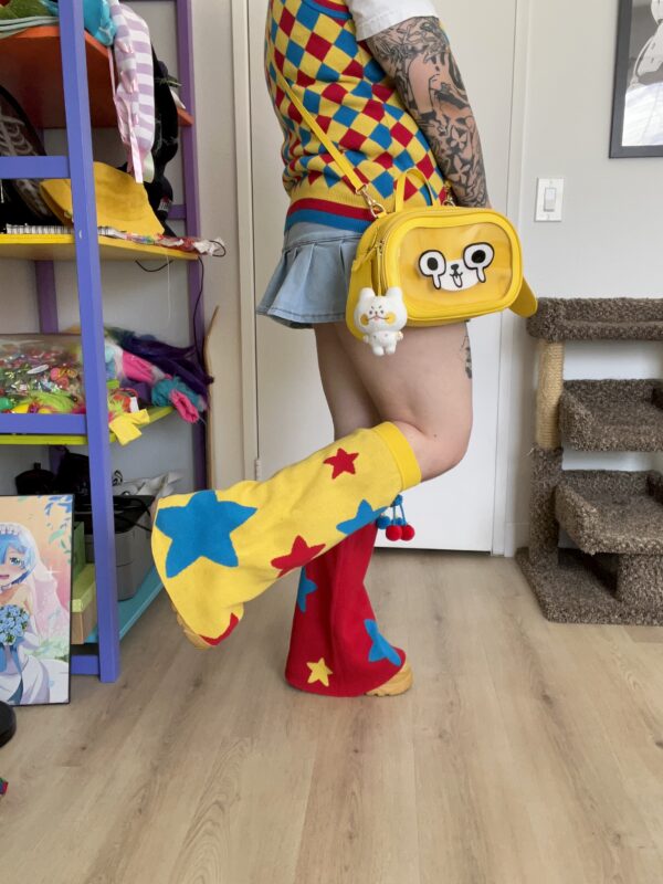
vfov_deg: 60.0
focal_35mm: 30
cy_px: 442
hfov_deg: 46.8
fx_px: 766
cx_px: 332
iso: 100
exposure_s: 1/76
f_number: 2.2
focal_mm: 2.71
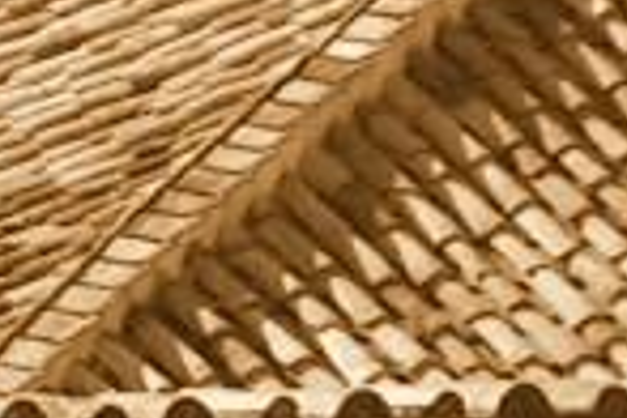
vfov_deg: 0.7
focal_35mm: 1874
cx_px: -601
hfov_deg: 1.1
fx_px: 32636
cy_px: 1002
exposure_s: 1/400
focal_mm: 39.6
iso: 50
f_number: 5
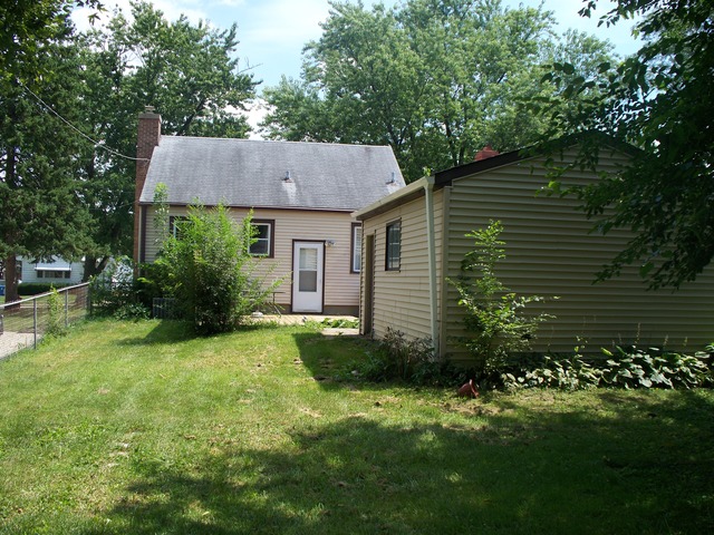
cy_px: 268
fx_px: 743
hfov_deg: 51.4
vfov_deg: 39.7
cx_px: 357
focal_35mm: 36
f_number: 2.8
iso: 64
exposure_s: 1/640
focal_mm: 7.54
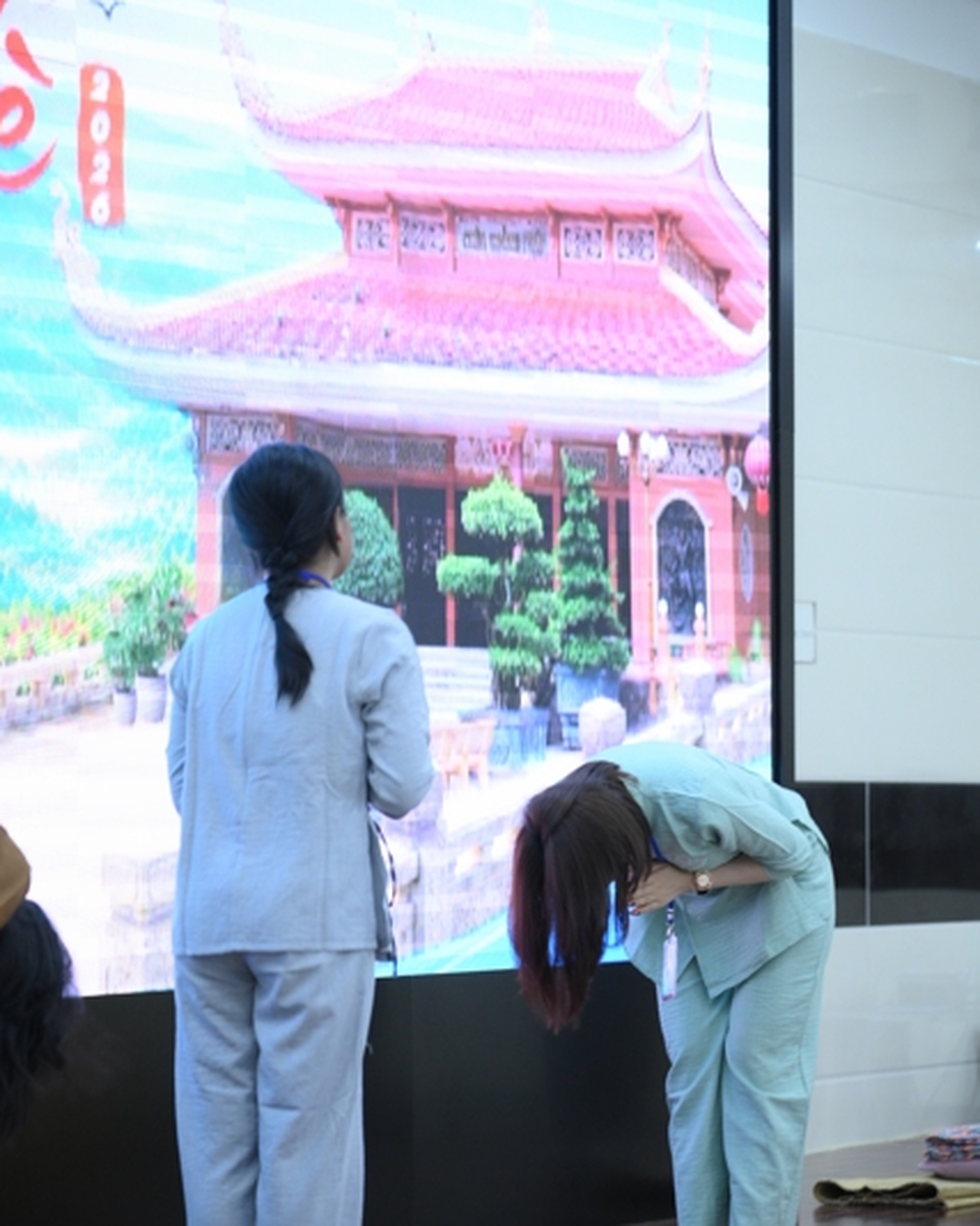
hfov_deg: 11.3
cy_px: 714
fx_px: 4968
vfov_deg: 14.1
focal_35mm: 137
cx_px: 493
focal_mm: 120
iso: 2500
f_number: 4
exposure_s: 1/100
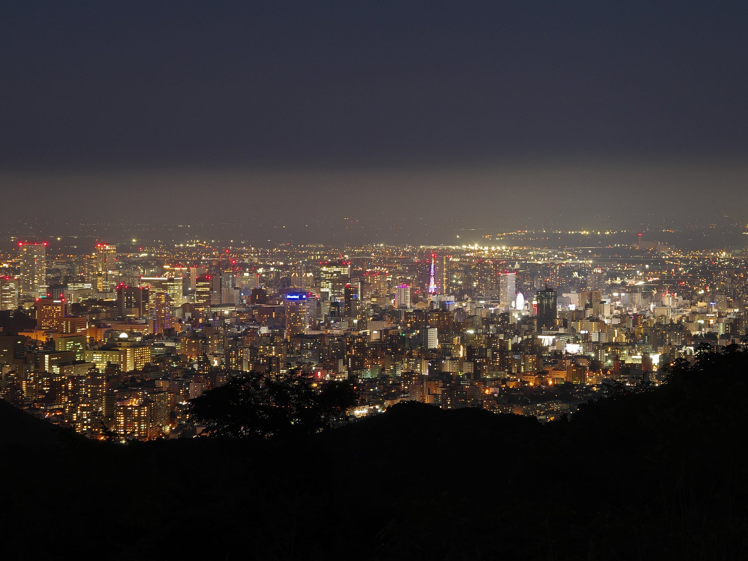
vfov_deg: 17.1
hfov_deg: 22.6
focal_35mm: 87
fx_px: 1870
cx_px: 380
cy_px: 281
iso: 200
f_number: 11
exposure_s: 10
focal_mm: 53
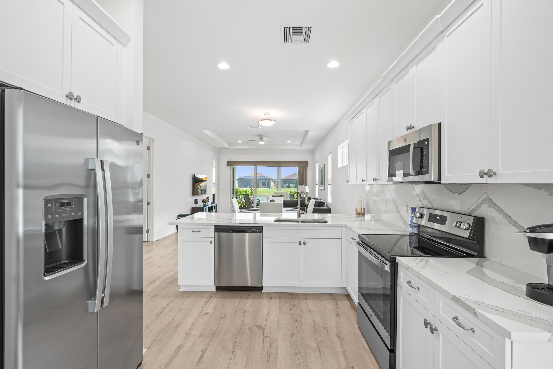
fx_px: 246
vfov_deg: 73.8
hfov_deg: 96.7
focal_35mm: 16
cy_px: 184
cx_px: 276
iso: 400
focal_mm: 16
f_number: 10
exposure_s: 1/4
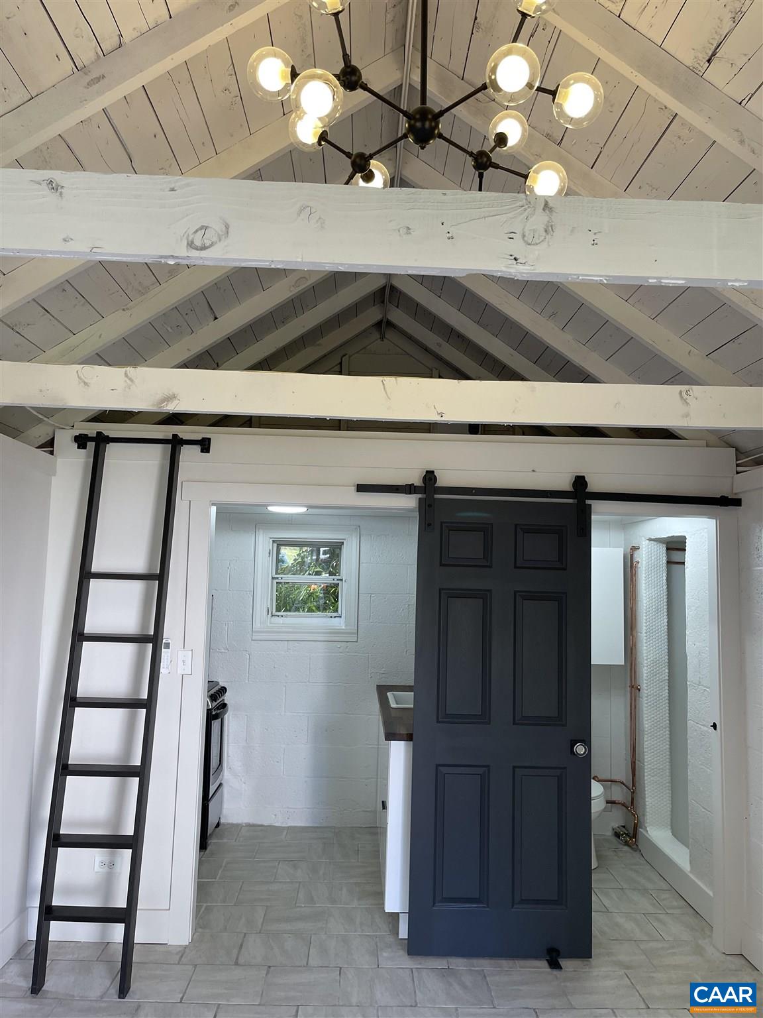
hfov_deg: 53.1
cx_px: 382
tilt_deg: +5.5
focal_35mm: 26
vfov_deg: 67.3
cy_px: 509
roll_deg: -2.2
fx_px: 764
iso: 125
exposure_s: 1/120
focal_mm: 5.1
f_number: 1.6
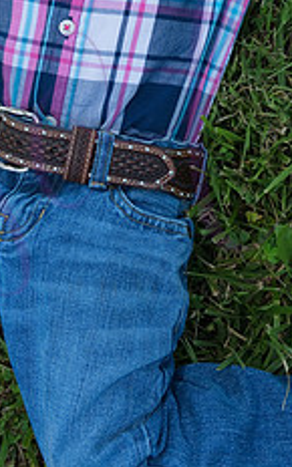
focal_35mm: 74
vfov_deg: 25.8
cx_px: 136
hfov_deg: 17.6
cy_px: -42
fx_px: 942
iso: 400
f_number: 5.6
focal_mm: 29
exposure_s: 1/200
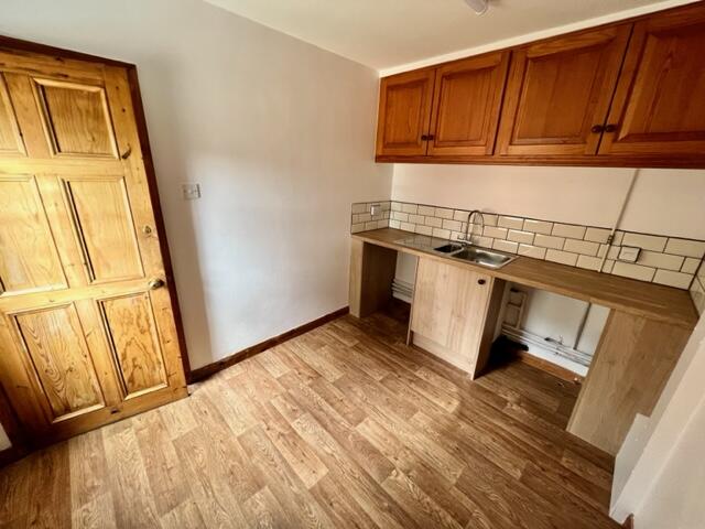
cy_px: 264
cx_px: 352
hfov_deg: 106.2
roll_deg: -2.2
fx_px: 265
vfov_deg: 89.9
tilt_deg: -19.4
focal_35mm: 13
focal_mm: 1.57
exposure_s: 1/87
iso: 250
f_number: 1.8
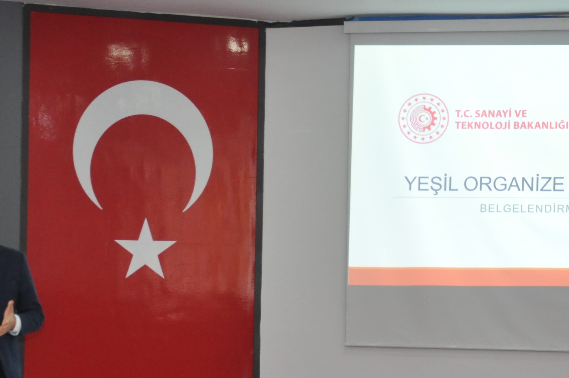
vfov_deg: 11.1
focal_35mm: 123
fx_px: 1942
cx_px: 314
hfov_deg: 16.7
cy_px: 245
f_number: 4.5
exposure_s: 1/60
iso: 800
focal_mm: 38
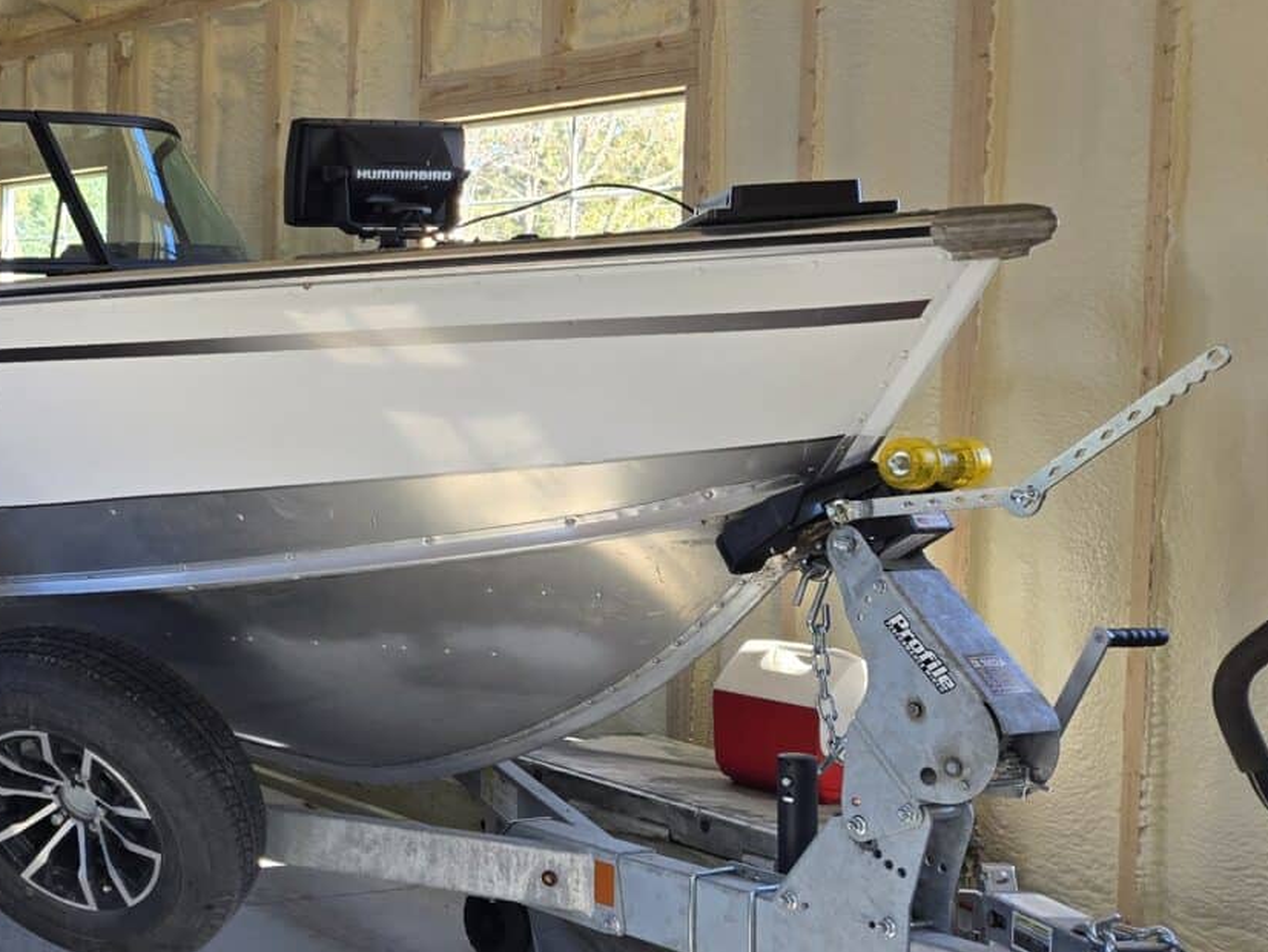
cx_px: -170
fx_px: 2089
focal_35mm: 57
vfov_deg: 25.7
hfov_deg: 29.9
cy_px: 461
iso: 50
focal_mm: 5.4
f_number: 1.8
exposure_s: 1/180
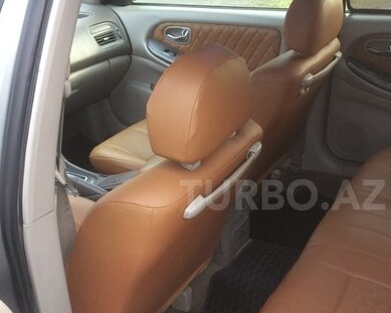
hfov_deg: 38.0
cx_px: 282
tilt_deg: -30.5
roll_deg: +1.2
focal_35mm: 48
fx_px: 555
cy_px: 195
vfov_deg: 31.3
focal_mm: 4.15
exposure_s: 1/33
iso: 50
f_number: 2.2
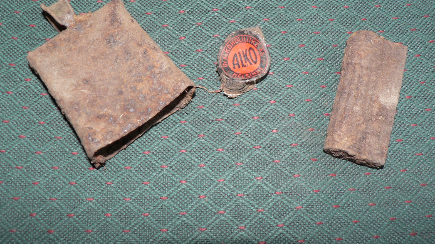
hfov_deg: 50.5
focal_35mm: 40
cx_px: 218
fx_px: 461
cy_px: 86
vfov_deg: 29.5
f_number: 2.8
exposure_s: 1/60
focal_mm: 6
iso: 100
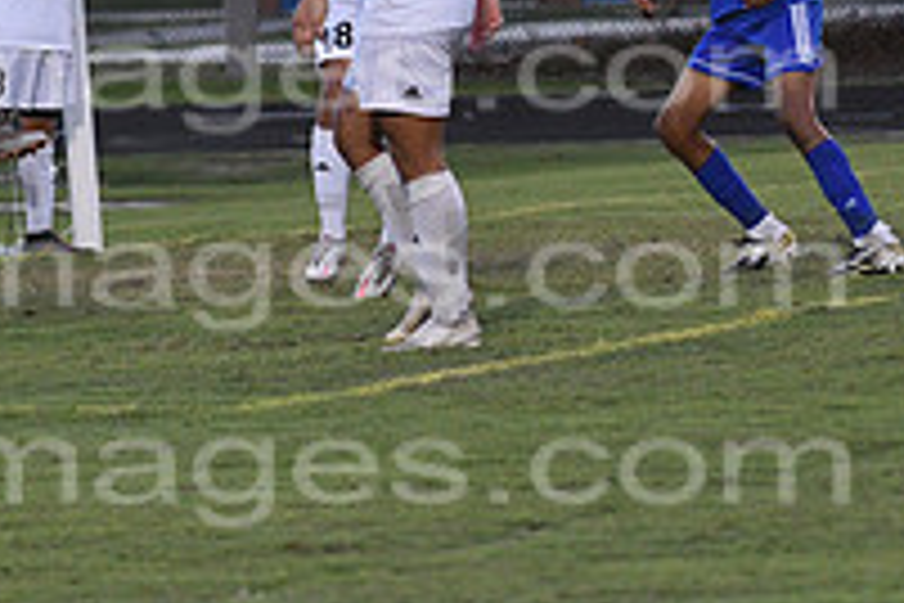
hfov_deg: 4.8
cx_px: -171
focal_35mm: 432
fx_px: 10847
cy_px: -20
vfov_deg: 3.2
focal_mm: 100
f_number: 3.2
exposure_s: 1/800
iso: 1600
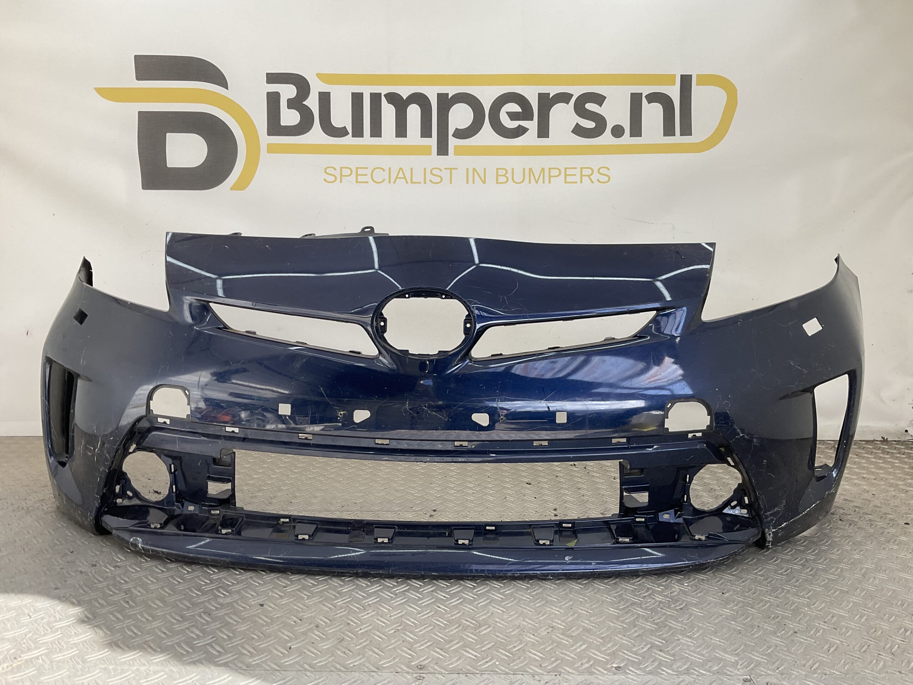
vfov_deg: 48.2
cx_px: 456
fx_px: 765
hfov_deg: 61.7
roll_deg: -1.3
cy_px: 342
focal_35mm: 29
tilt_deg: -9.9
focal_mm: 3
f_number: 1.8
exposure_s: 1/251
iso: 16
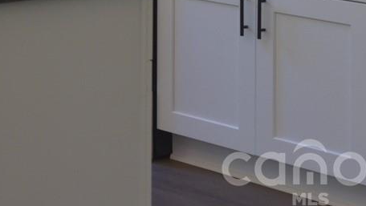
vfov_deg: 6.9
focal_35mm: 169
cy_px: -212
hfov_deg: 12.5
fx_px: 1641
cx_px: -43
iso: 640
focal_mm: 46
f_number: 4.5
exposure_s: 1/80
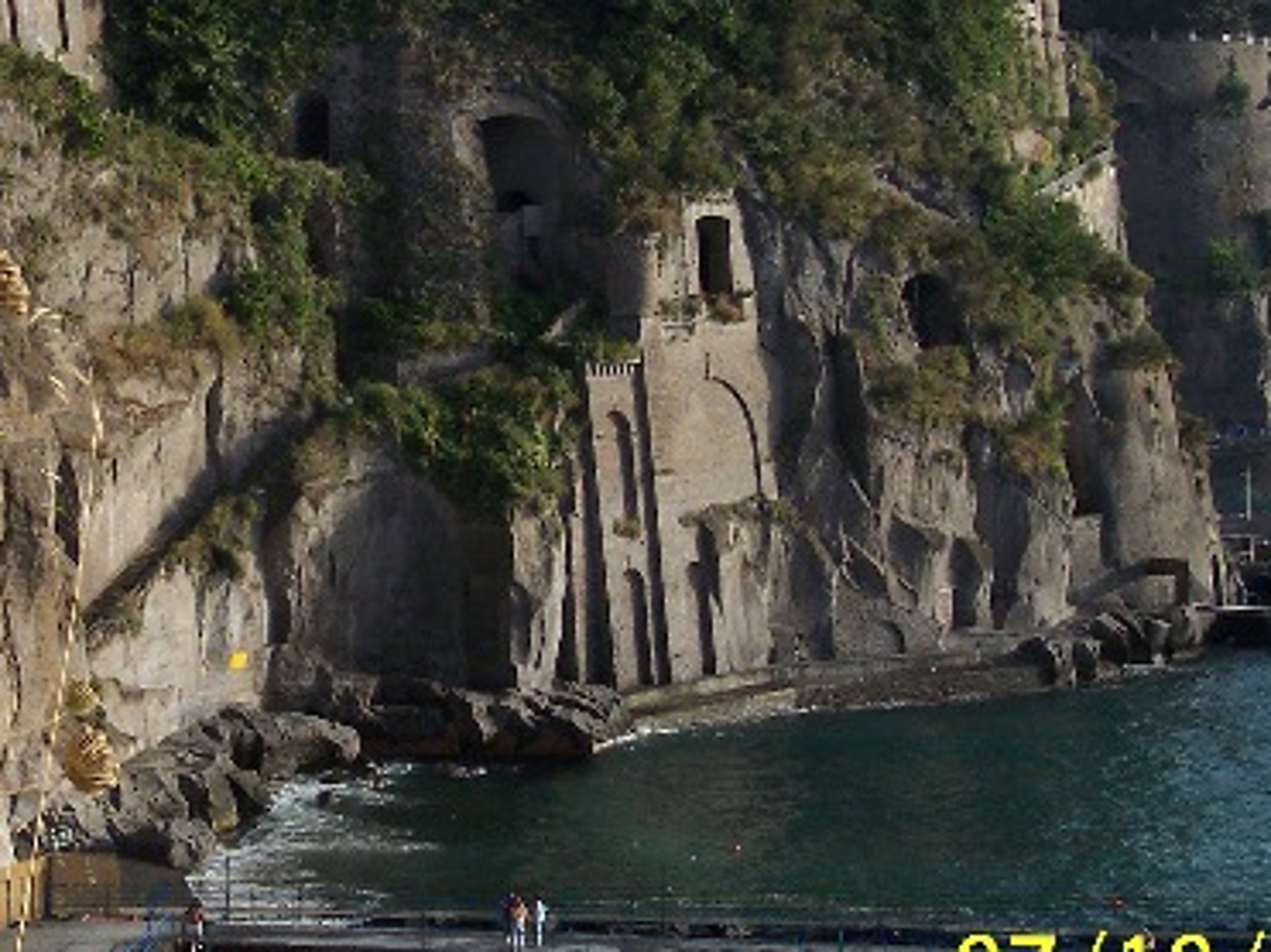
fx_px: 3010
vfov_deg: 17.8
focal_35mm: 82
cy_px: 205
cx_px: 250
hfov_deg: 23.5
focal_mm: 8
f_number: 4.8
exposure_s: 1/500
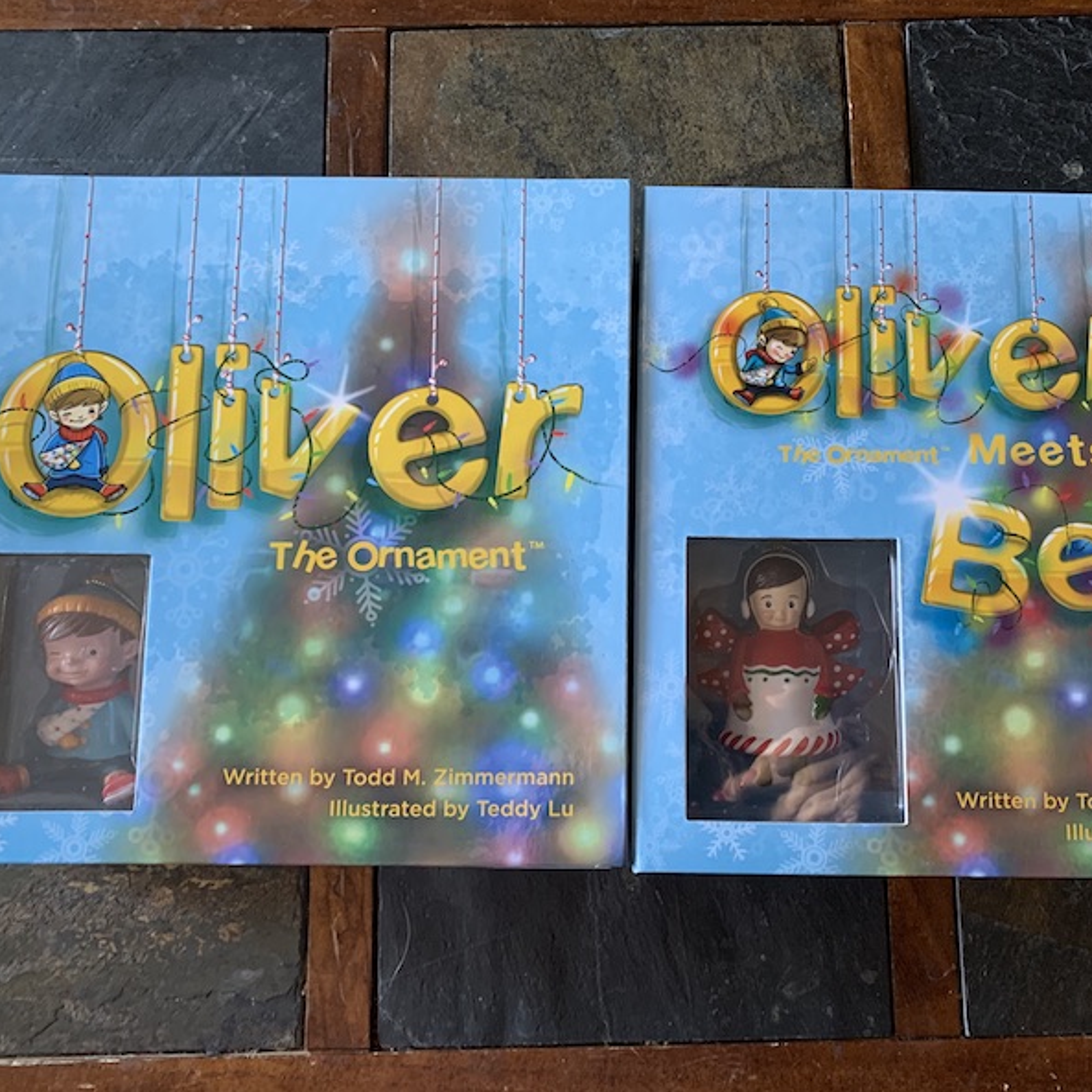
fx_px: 1106
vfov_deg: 52.5
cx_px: 645
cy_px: 543
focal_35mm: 31
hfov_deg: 52.2
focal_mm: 4.25
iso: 400
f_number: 1.8
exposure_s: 1/40
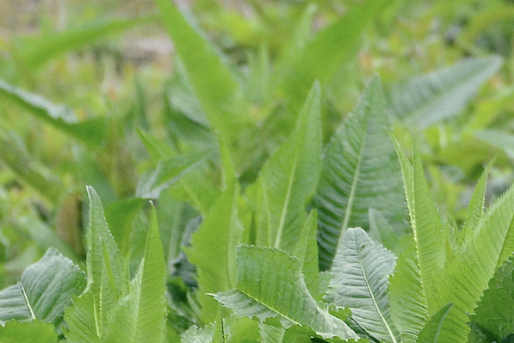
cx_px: 718
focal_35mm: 2672
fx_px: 38147
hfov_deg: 0.8
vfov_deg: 0.5
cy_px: 320
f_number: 9
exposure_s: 1/800
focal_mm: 600
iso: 1000
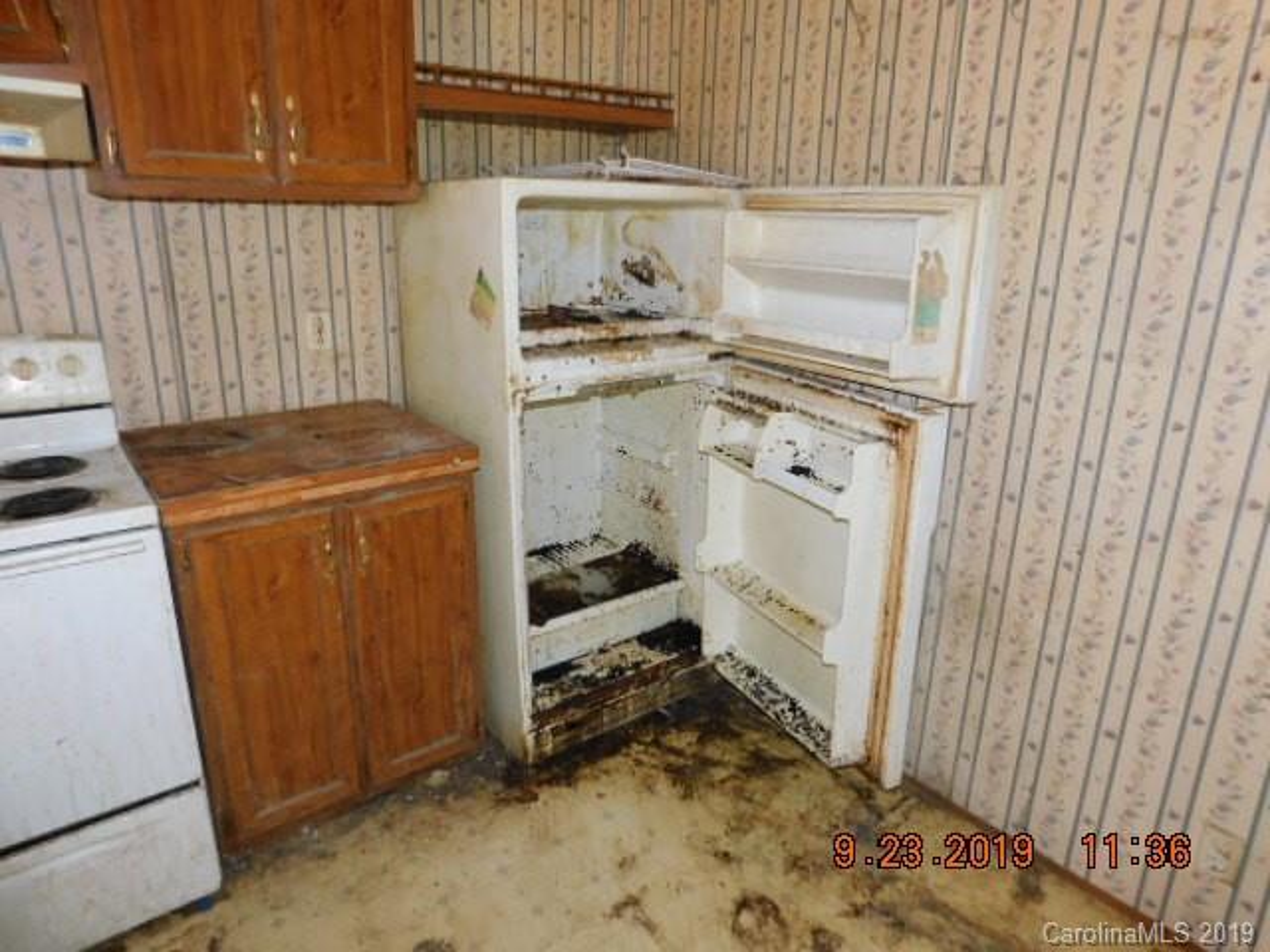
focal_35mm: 23
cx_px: 635
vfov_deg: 58.9
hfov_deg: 73.9
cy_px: 476
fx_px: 844
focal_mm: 4
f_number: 3
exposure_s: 1/30
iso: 200
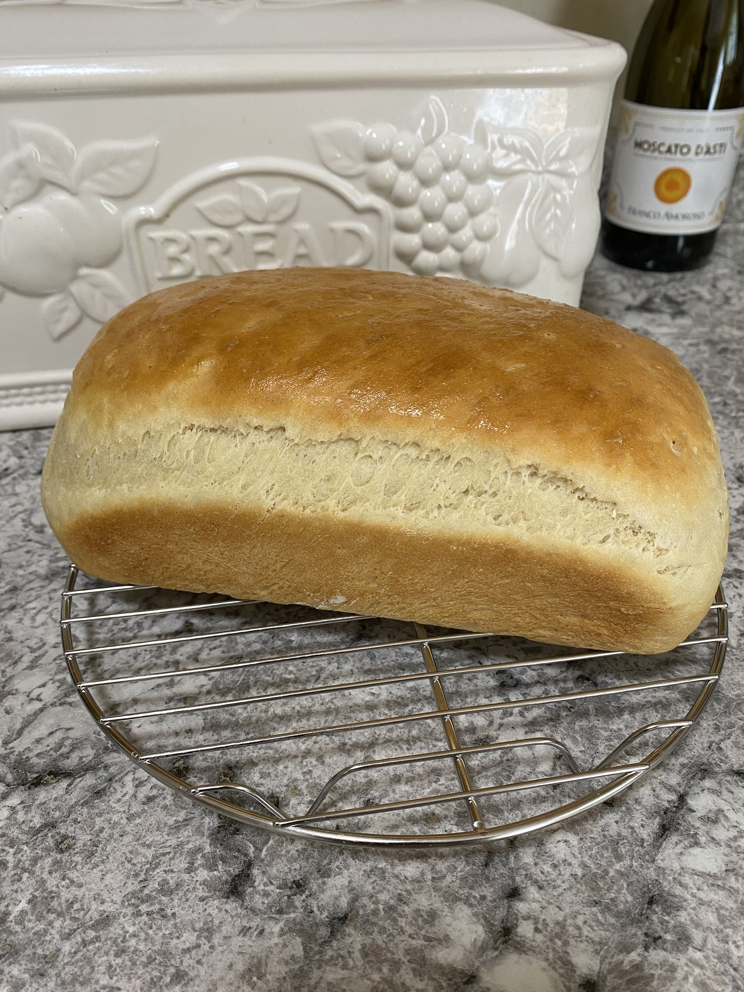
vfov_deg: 67.3
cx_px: 372
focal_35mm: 26
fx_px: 745
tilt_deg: -35.1
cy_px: 496
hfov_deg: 53.1
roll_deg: +1.5
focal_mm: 4.25
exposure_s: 1/60
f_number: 1.8
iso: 125
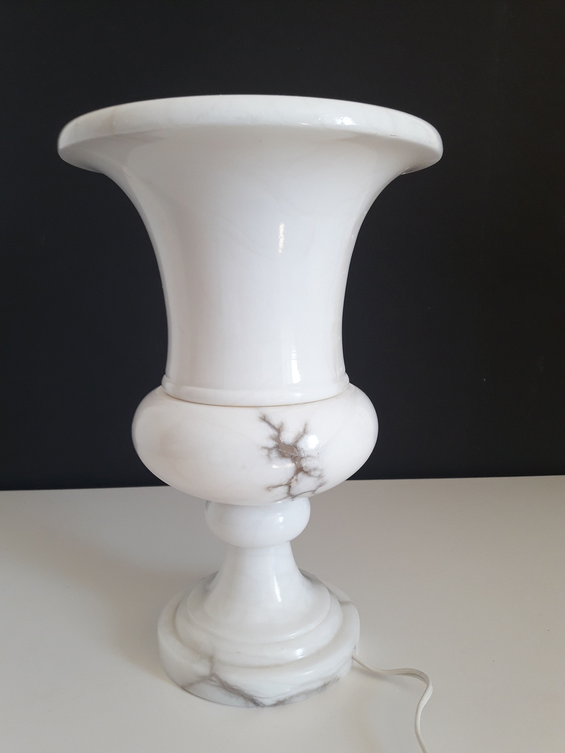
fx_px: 609
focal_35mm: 28
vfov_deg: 63.4
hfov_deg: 49.7
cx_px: 282
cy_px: 376
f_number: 1.9
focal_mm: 3.7
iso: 64
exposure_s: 1/50
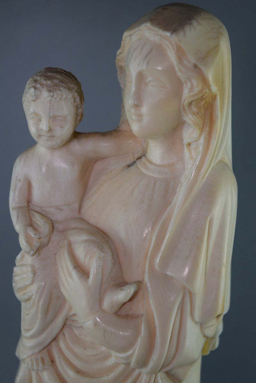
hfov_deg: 16.6
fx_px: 880
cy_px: 192
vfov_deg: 24.6
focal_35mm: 82
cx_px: 128
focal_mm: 55
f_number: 6.3
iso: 400
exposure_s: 1/125
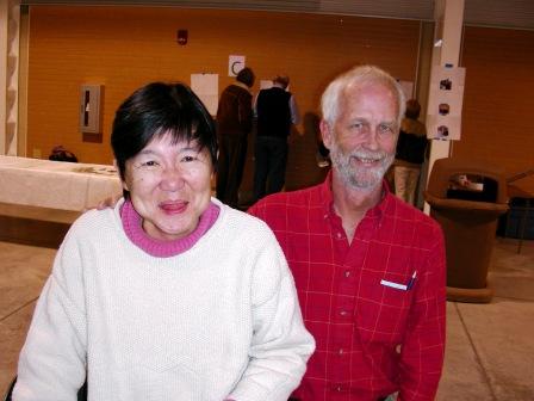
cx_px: 267
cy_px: 200
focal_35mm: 38
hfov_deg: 49.0
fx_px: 586
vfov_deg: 37.7
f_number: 3.5
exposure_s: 1/60.1
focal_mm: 6.3
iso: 50
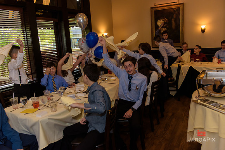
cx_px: 112
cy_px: 75
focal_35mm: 31
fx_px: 194
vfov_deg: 42.3
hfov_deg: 60.3
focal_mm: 31
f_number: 3.2
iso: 1250
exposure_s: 1/125
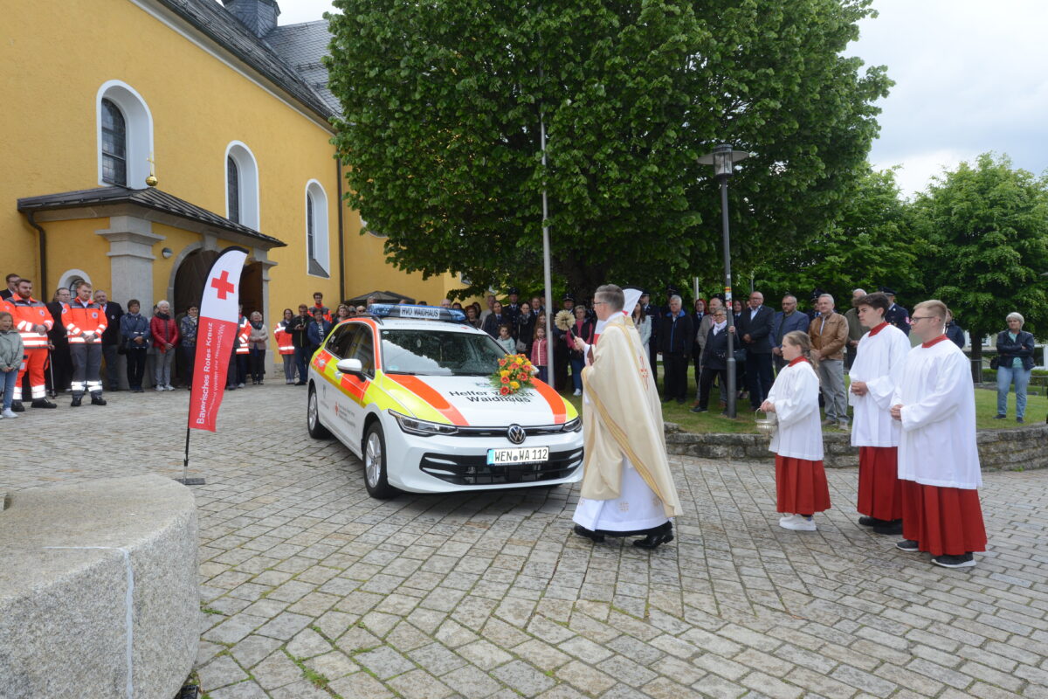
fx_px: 670
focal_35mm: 23
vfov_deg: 55.1
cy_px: 350
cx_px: 524
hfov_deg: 76.1
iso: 1000
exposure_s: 1/250
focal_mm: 23
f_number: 13
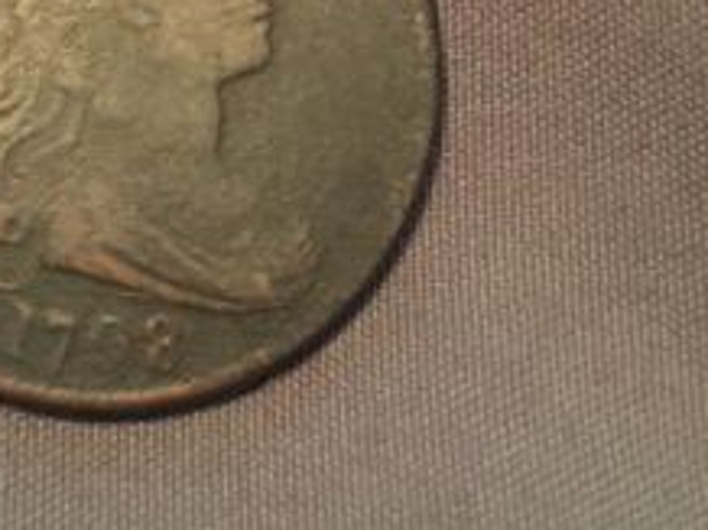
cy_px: -94
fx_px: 1634
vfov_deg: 17.6
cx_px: 172
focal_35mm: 80
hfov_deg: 24.2
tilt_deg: -77.7
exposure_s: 1/4
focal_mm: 4.15
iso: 125
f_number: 2.2
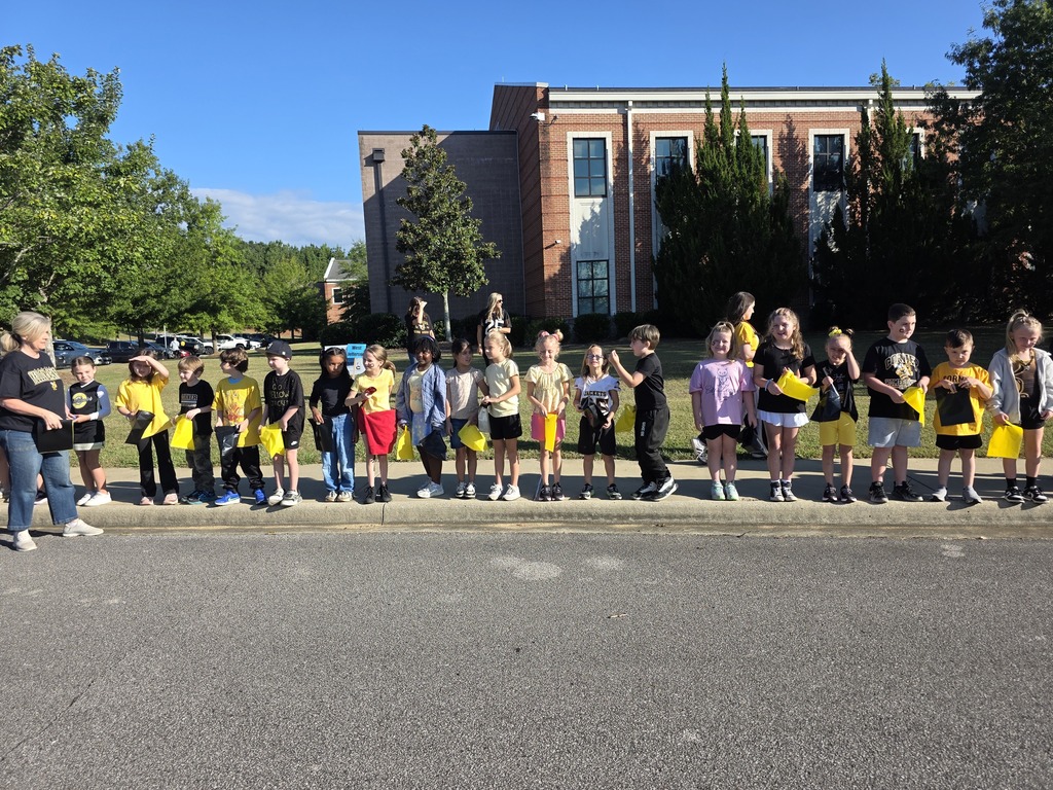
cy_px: 395
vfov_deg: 58.9
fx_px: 700
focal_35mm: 23
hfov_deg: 73.9
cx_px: 526
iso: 80
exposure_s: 1/3717
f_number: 1.7
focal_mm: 6.3
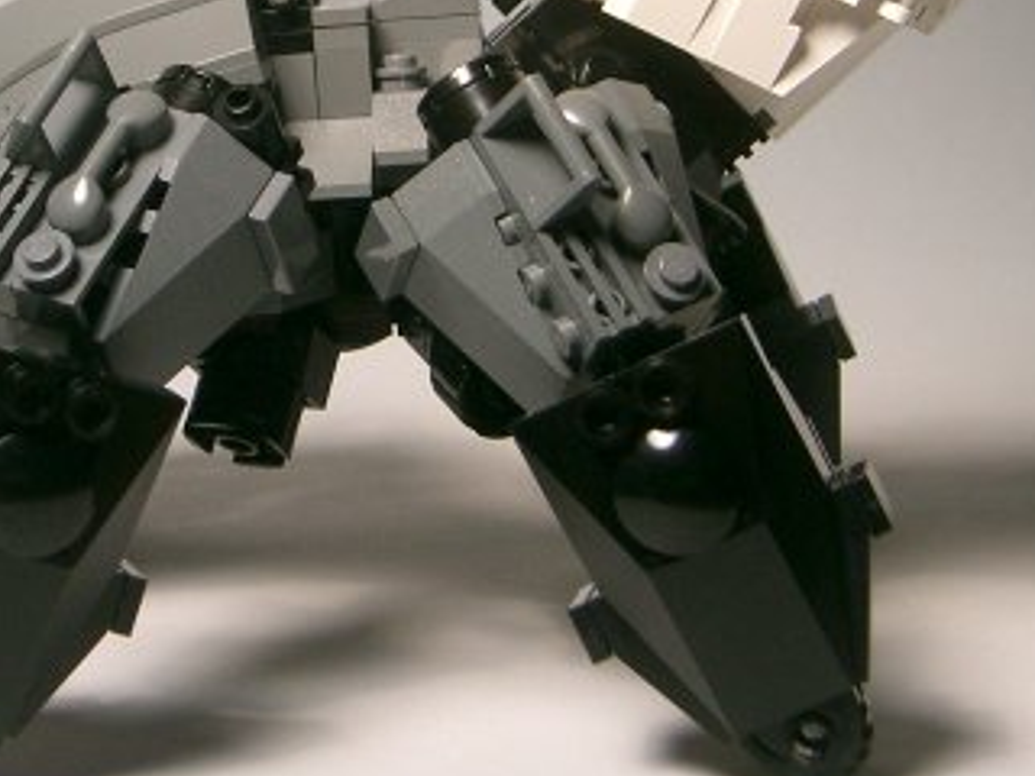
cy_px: 191
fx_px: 2631
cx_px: 256
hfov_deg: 22.0
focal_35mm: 88
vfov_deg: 16.7
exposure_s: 1/250
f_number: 3
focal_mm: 9.2
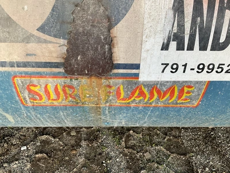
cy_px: 86
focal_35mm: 29
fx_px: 193
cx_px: 115
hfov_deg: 61.7
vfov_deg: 48.2
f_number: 1.8
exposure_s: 1/122
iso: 64
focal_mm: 3
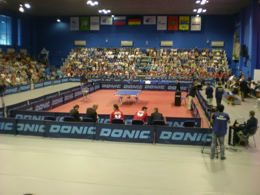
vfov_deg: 37.7
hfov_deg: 49.0
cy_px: 98
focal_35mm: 38
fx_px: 286
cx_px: 130
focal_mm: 6.3
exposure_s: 1/24.1
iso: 200
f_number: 3.1
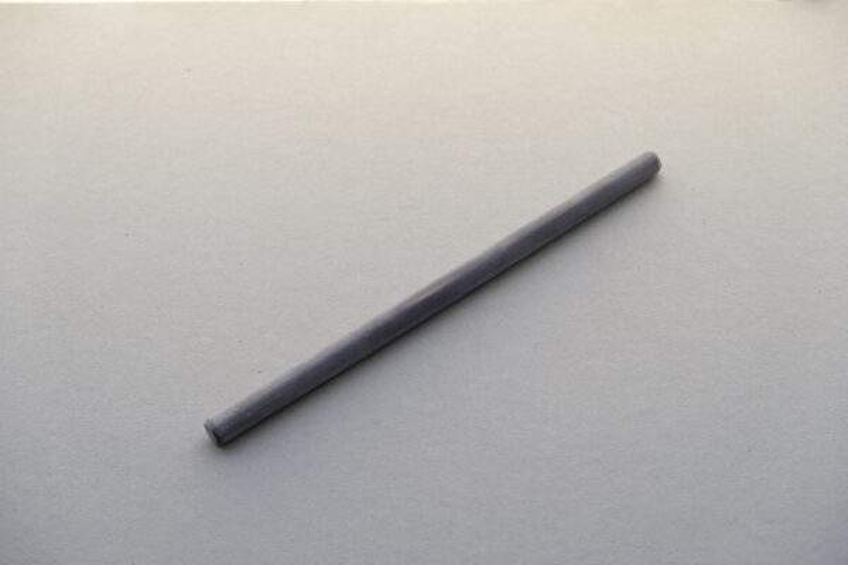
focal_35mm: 83
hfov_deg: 24.5
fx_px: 1955
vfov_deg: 16.5
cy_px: 282
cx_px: 424
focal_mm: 55
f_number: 4
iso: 250
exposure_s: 1/60
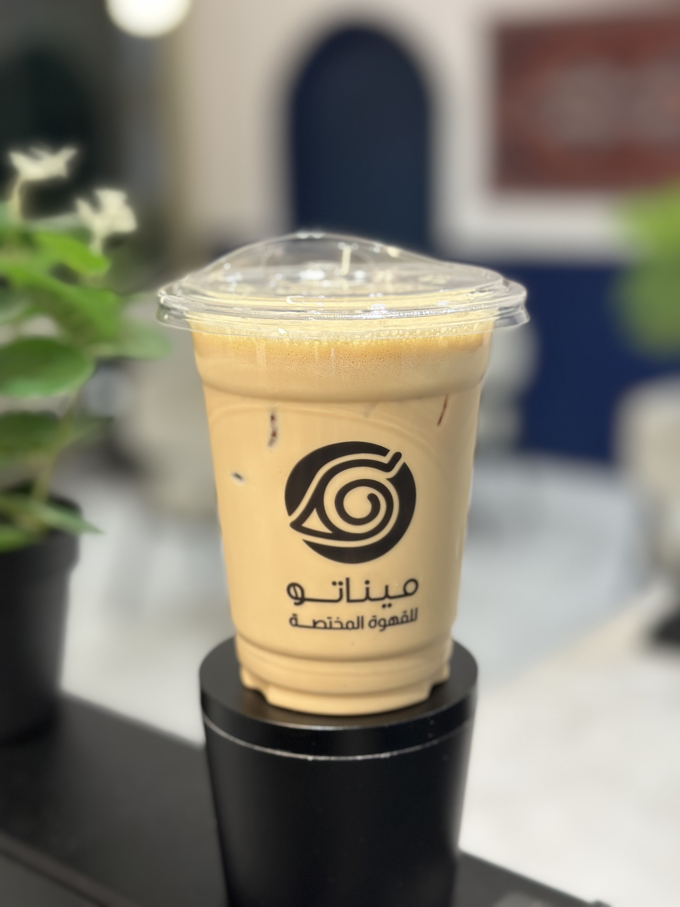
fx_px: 1257
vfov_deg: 39.7
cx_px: 340
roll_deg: +0.7
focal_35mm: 48
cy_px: 454
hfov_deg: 30.3
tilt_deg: -13.1
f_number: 1.78
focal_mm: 6.86
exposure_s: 1/60
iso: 100
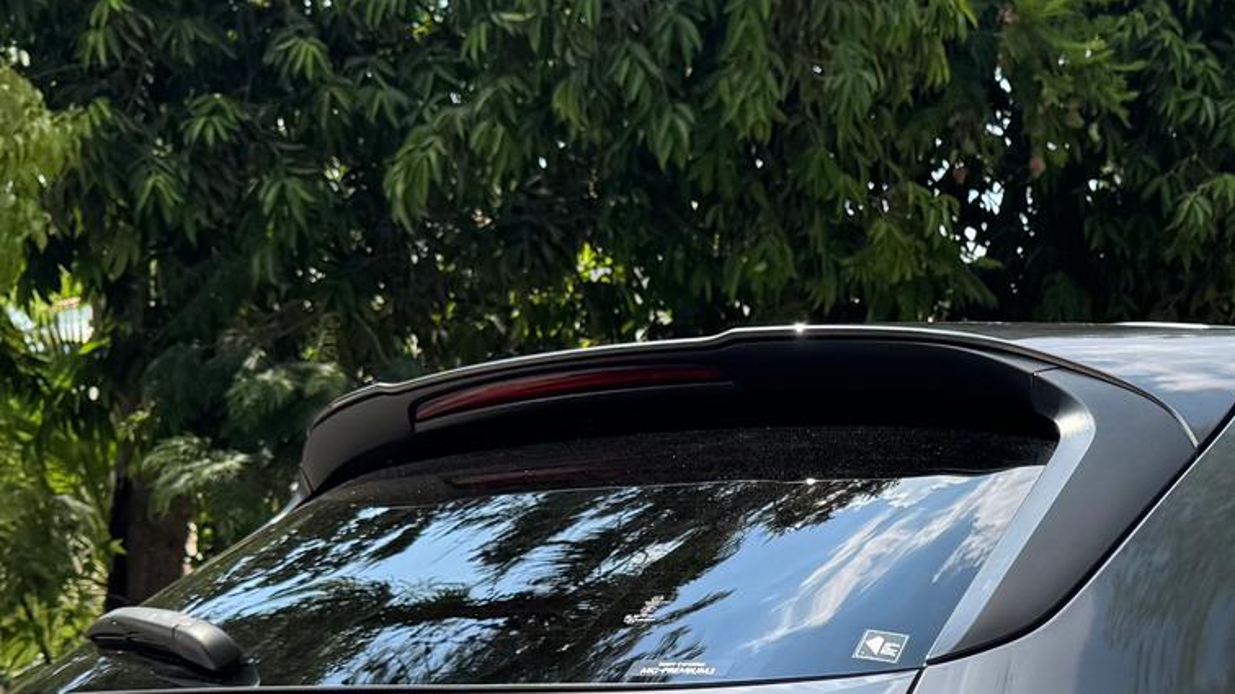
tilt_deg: -2.0
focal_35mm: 79
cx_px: 1226
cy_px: 875
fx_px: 2587
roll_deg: +0.4
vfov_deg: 14.7
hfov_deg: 25.6
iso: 80
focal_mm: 6.76
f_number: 1.78
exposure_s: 1/1425
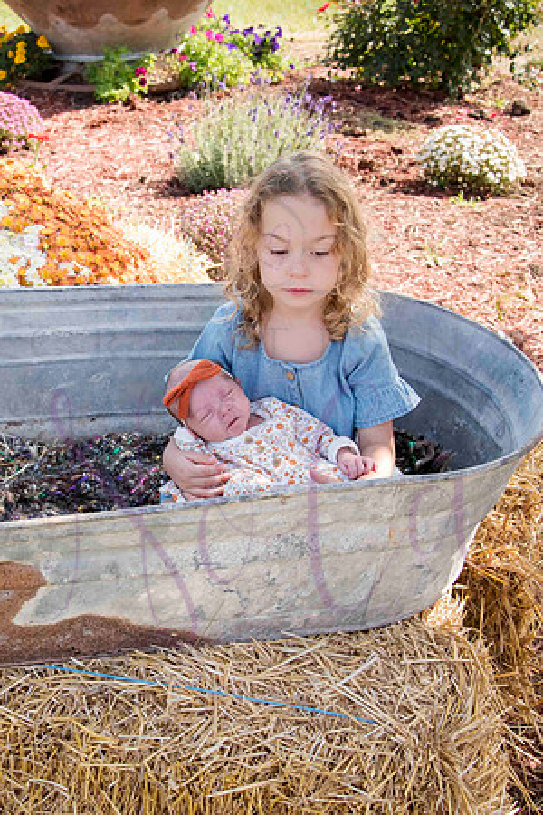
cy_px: 408
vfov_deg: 42.4
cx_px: 149
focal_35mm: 46
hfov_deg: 28.6
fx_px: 1051
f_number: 5.6
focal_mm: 31
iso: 400
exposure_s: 1/500
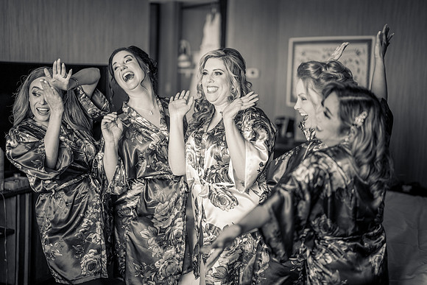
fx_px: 593
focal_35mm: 50
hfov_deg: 39.6
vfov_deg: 27.0
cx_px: 214
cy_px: 142
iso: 250
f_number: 1.2
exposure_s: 1/250
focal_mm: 50
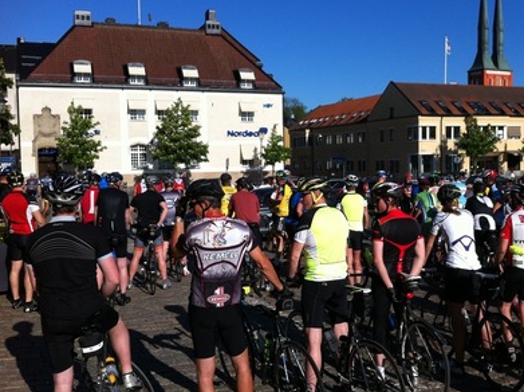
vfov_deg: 33.5
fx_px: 650
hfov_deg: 43.7
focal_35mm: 43
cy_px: 199
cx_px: 316
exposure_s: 1/1885
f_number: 2.8
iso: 80
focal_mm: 3.85
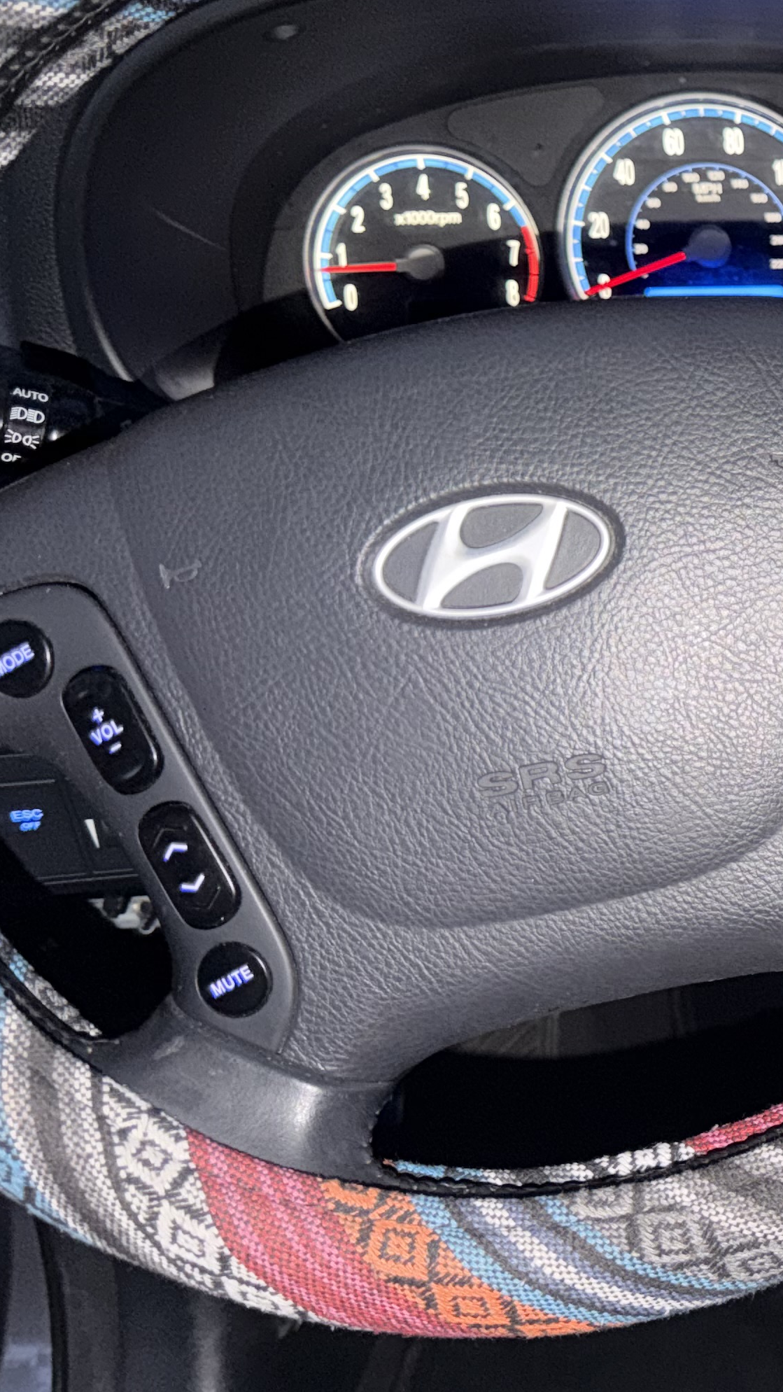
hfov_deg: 18.8
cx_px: 1296
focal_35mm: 53
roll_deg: -0.6
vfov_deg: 39.2
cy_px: 688
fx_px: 1956
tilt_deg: -29.6
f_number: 1.78
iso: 64
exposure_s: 1/4
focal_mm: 6.76
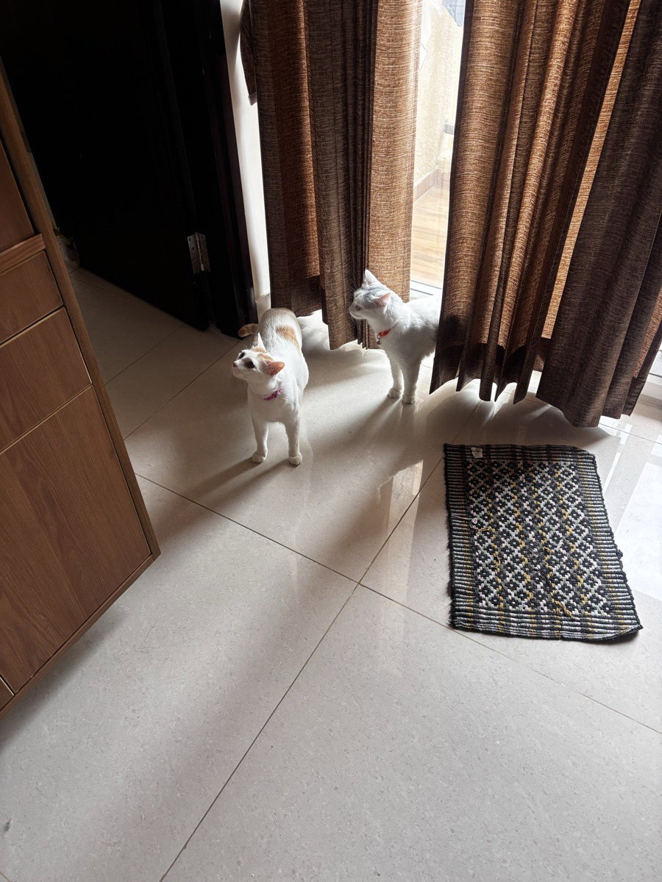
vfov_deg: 67.3
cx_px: 331
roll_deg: +0.7
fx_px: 663
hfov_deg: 53.1
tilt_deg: -44.2
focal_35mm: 26
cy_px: 441
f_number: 1.6
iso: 100
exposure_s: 1/121
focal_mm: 5.96
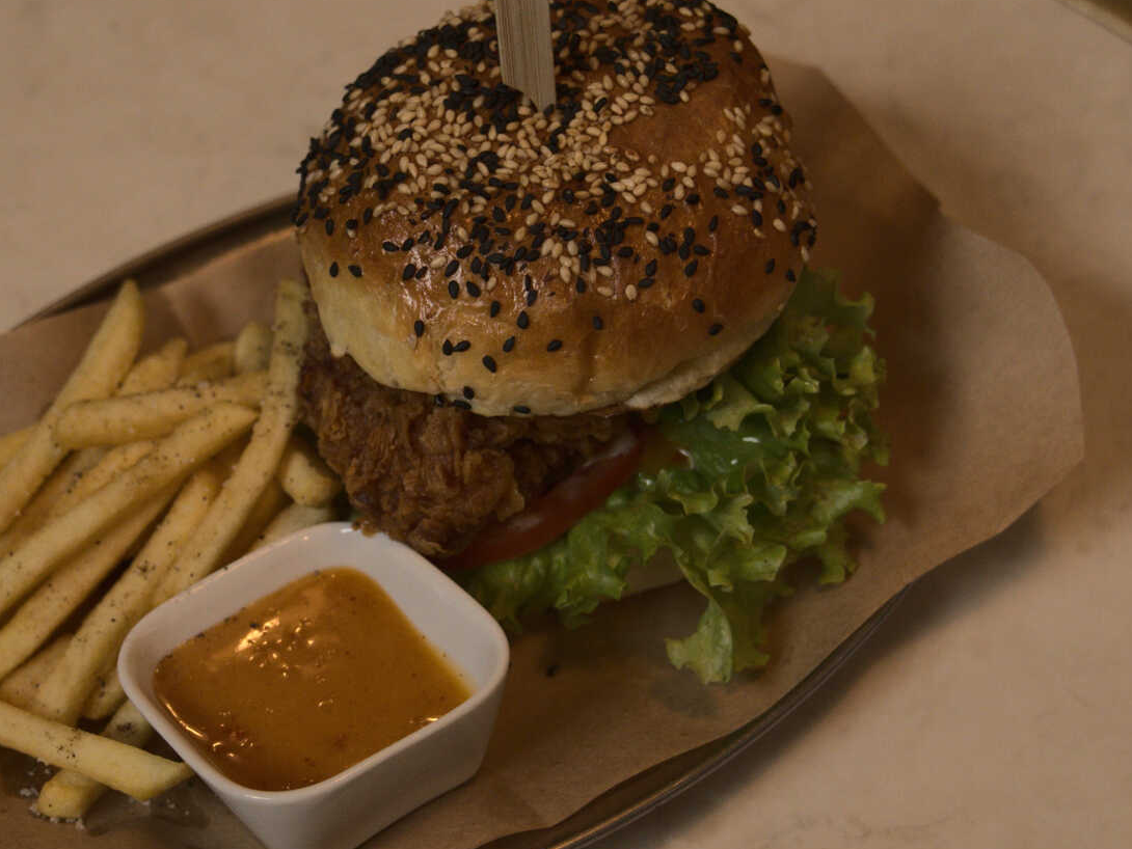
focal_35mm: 72
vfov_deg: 20.4
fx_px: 2355
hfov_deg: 26.8
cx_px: 356
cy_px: 422
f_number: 4.5
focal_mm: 34
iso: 2000
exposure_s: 1/125
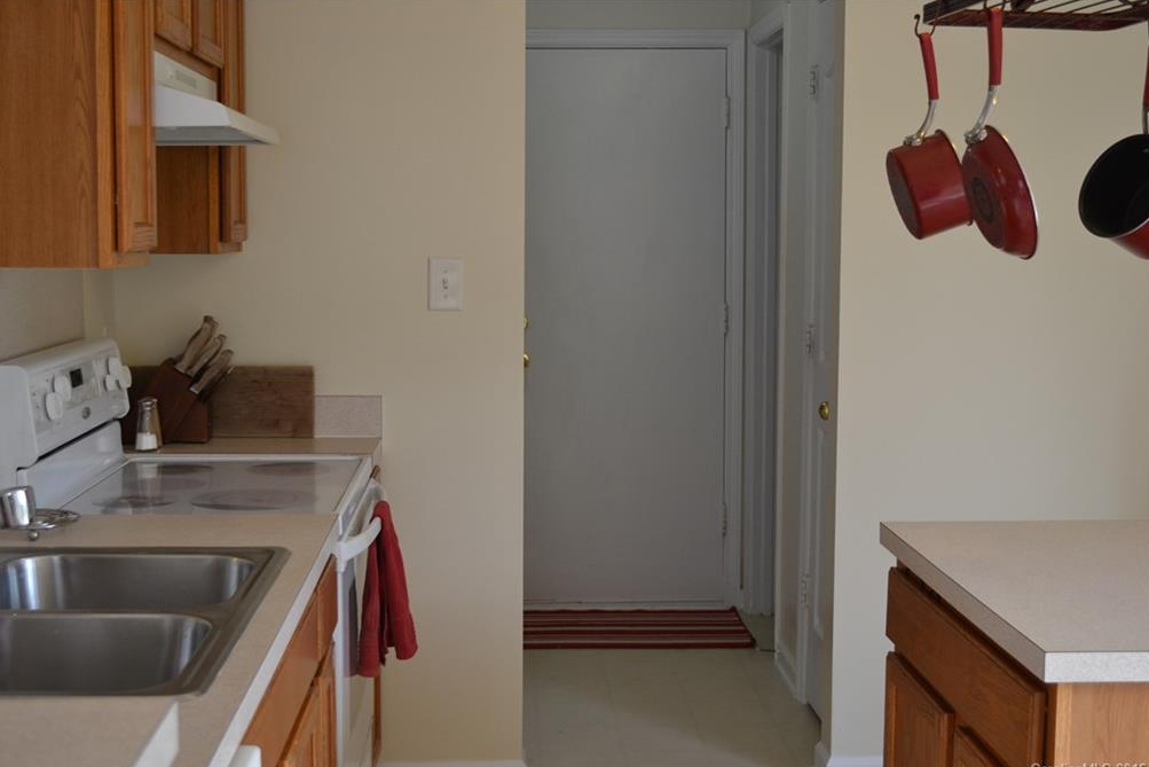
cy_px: 389
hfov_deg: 40.3
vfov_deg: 27.5
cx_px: 568
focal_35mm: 49
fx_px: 1564
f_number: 4.8
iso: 450
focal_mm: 32
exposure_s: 1/60
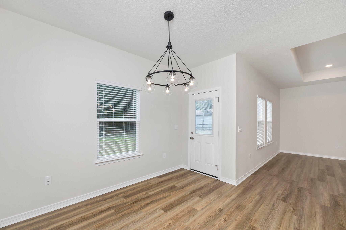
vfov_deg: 81.1
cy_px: 115
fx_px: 134
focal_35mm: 14
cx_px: 173
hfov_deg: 104.3
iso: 500
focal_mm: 14
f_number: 8
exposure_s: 1/60
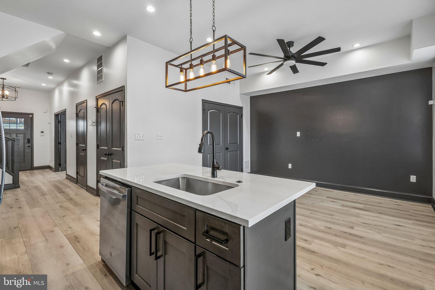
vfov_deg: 77.3
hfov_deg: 100.4
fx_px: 181
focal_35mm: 15
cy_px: 145
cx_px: 218
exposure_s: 1/40
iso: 400
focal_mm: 10
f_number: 5.6
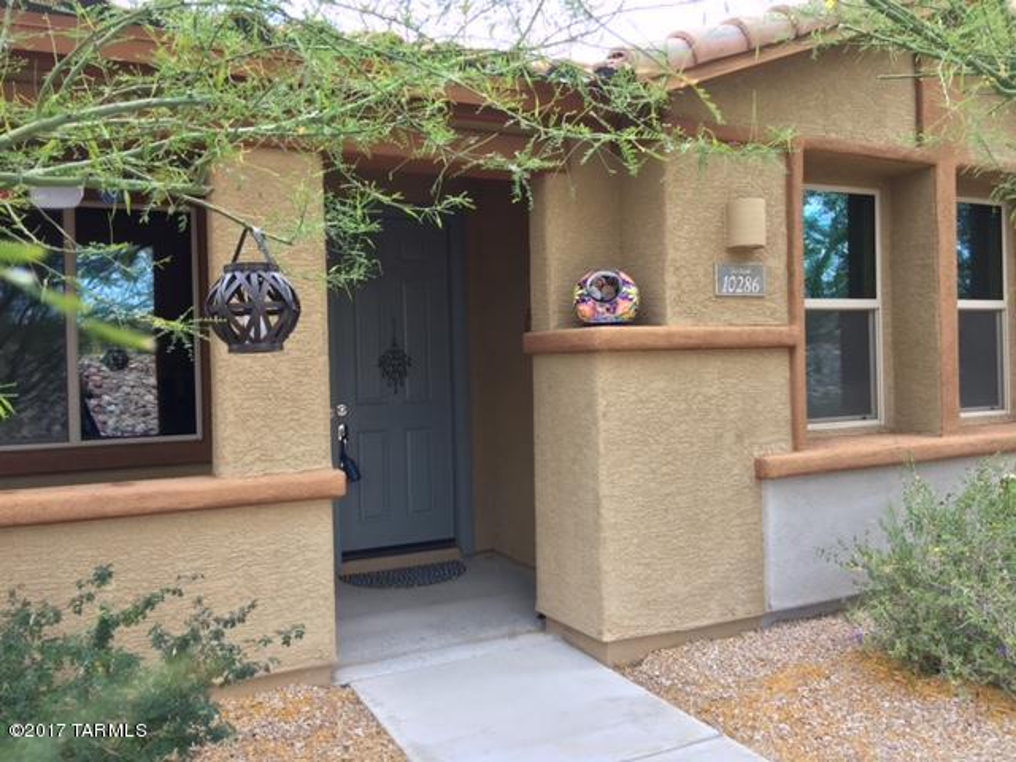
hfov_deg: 61.7
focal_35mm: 29
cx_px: 508
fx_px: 851
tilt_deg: -0.8
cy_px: 381
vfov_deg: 48.2
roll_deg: +0.0
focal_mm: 4.15
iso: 32
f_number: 2.2
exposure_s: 1/127
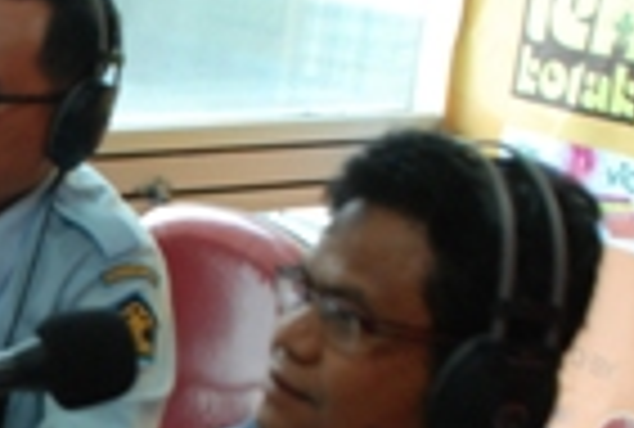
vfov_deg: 14.3
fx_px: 1678
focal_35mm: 95
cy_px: 428
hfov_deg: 19.7
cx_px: -184
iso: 800
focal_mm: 20
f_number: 4
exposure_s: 1/80
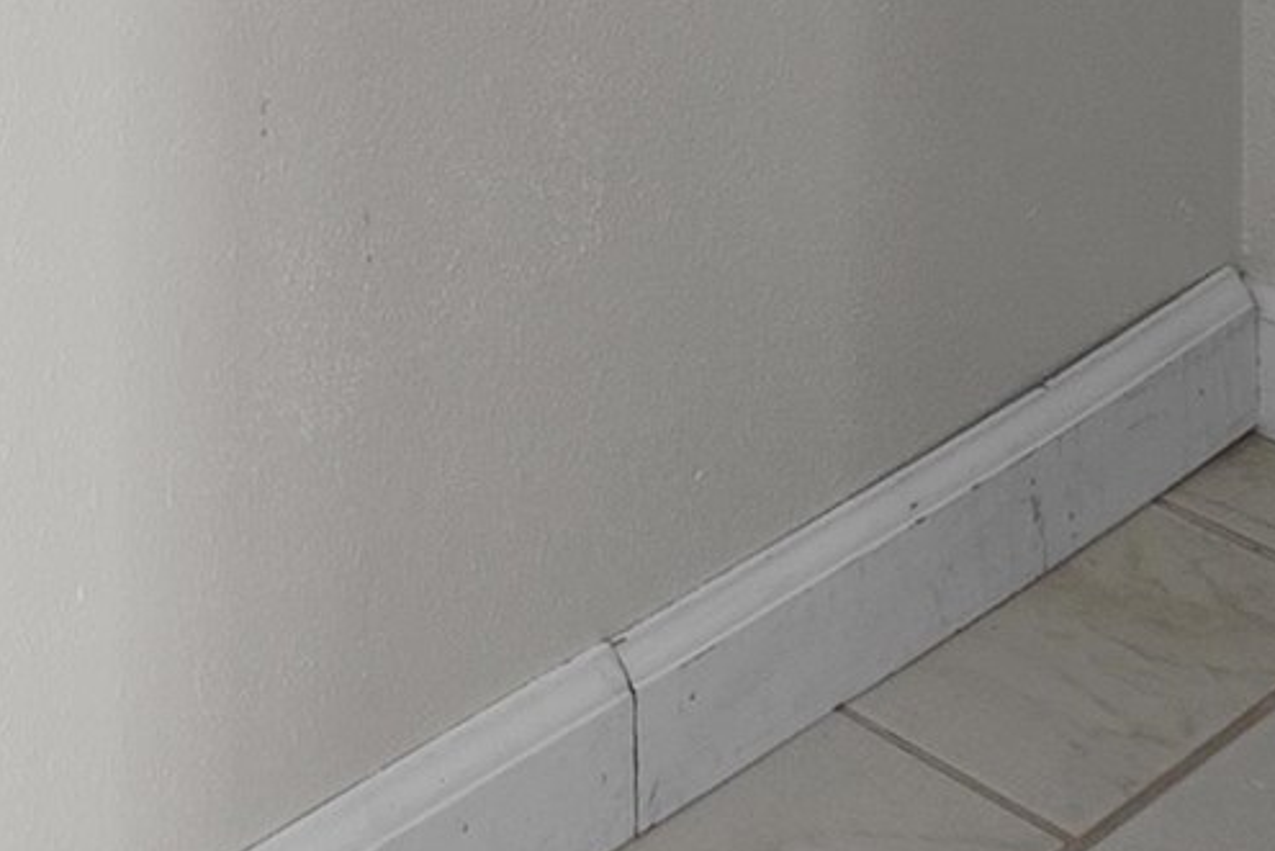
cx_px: -1180
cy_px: -1626
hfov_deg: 16.4
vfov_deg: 10.4
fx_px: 3507
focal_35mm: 99
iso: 400
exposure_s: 1/5
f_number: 8
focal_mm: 16
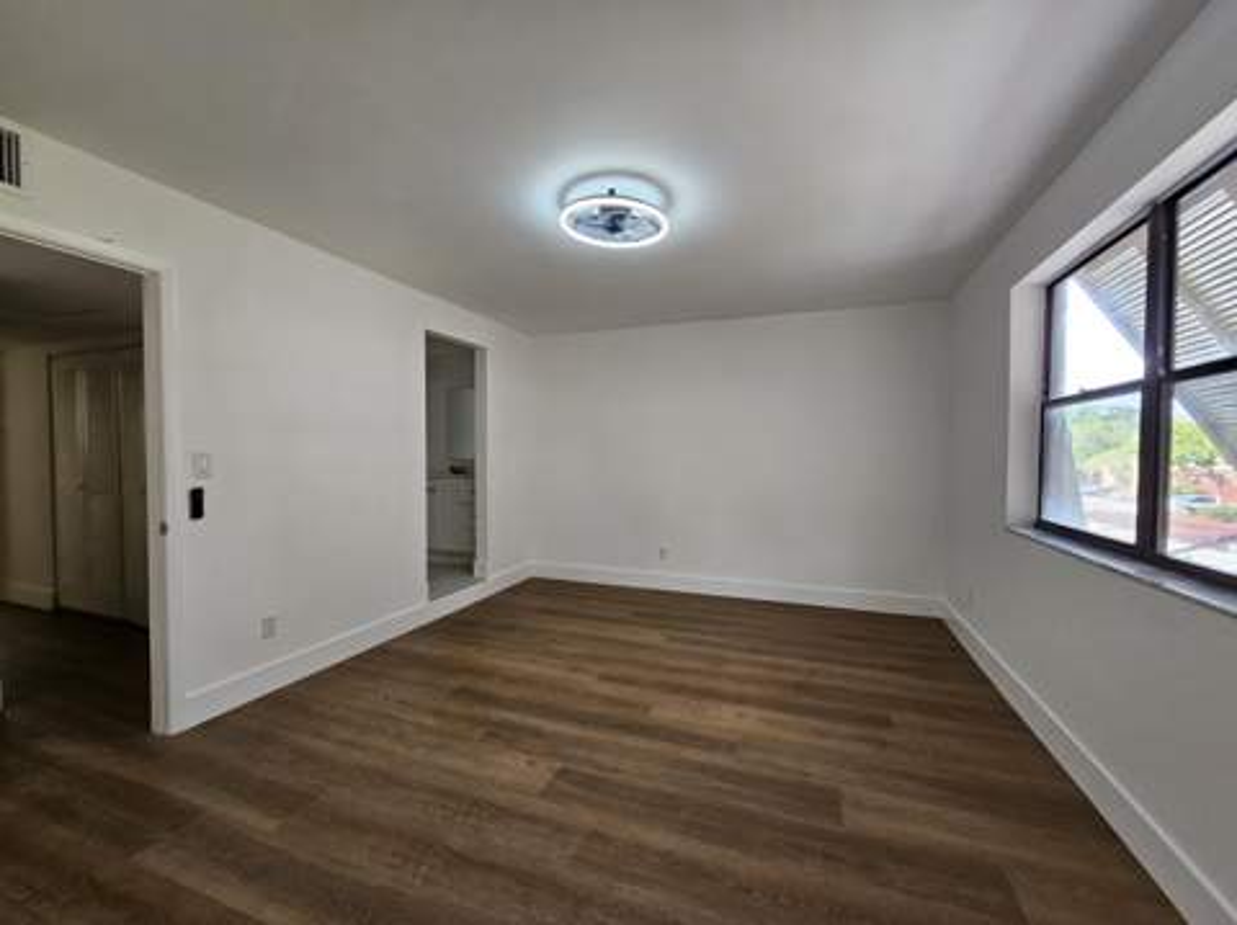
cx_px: 618
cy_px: 462
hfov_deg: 106.2
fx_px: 464
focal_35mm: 13
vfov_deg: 89.8
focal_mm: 2.2
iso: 125
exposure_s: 1/60
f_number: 2.2
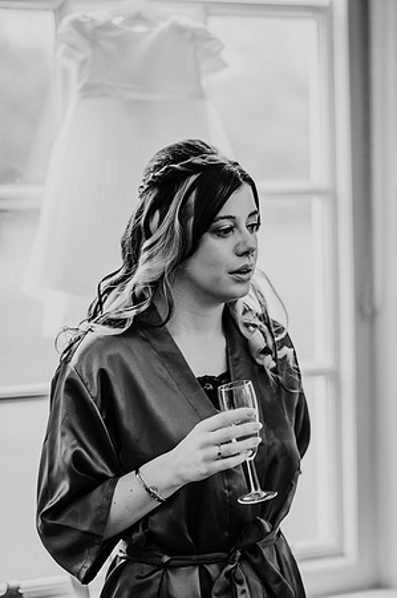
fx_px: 1409
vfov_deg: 23.9
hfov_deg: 16.0
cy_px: 299
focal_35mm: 85
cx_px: 198
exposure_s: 1/160
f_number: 1.8
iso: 250
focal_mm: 85
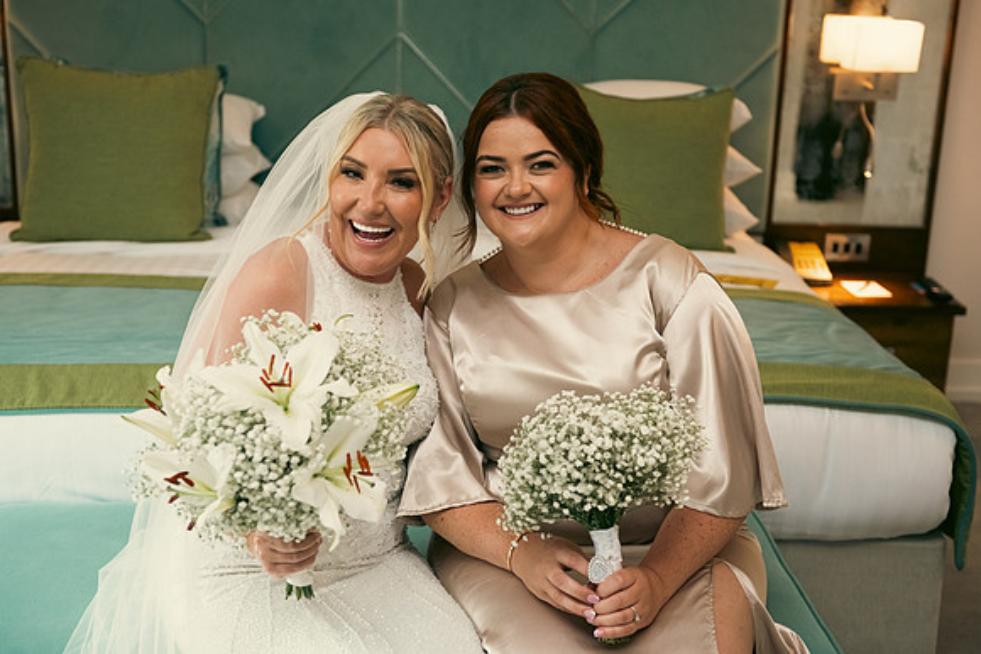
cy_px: 327
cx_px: 490
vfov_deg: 27.0
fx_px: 1365
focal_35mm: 50
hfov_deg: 39.5
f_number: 3.5
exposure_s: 1/160
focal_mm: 48
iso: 800
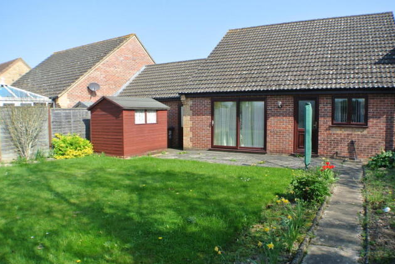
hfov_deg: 57.2
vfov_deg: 40.0
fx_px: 362
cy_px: 131
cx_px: 200
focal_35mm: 33
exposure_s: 1/400
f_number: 4.5
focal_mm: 12.2
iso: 100
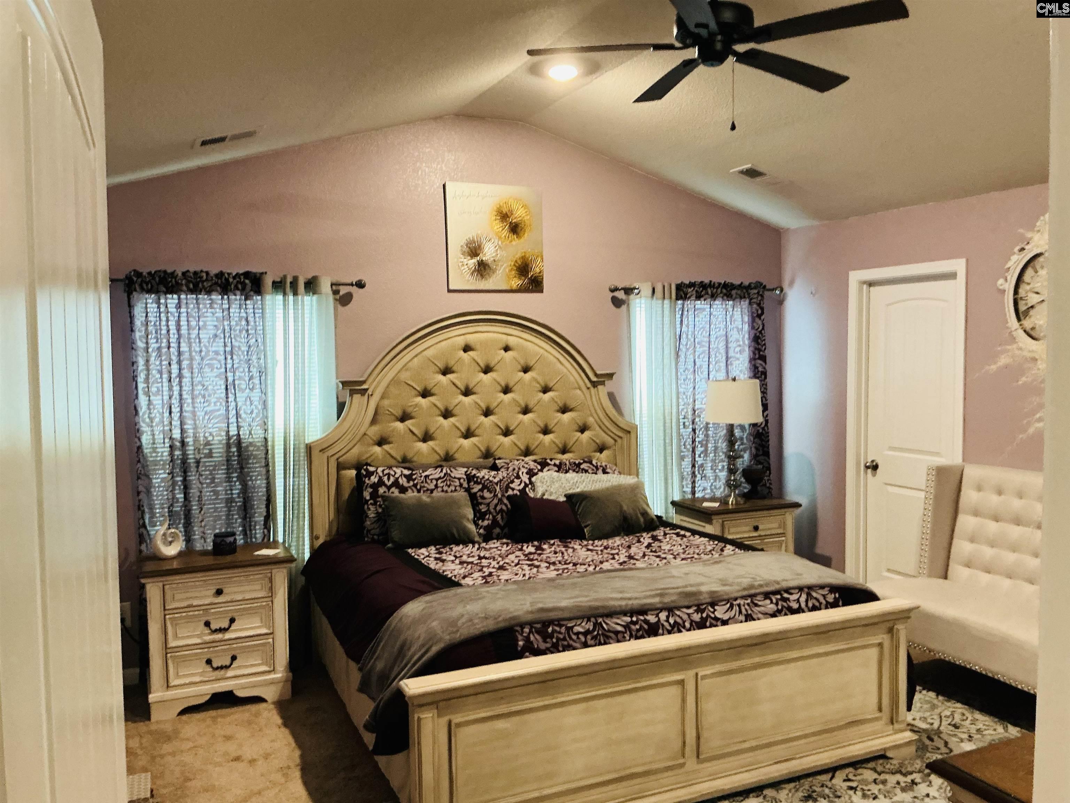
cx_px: 535
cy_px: 402
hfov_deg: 61.7
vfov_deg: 48.2
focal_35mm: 29
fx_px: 896
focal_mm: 3
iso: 200
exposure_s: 1/40
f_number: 1.8
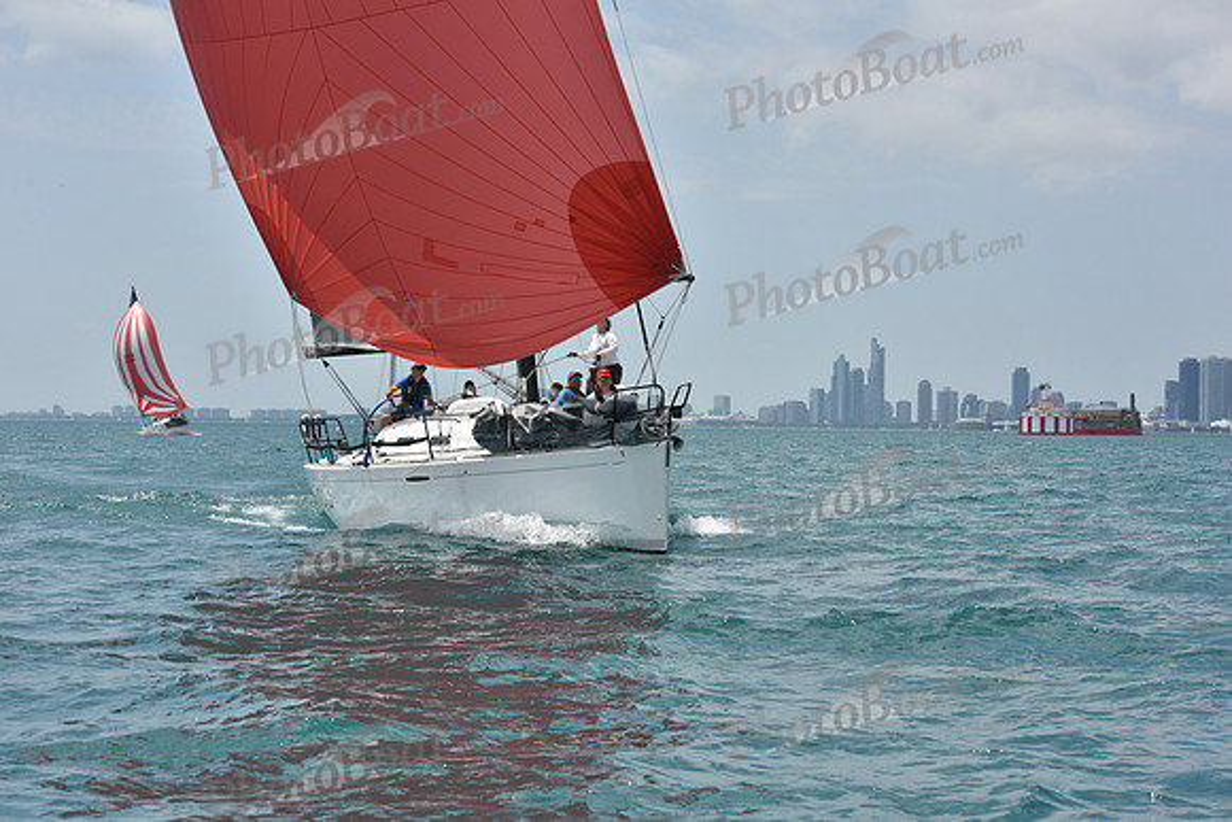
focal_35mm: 80
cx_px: 616
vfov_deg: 17.1
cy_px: 411
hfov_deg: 25.4
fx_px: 2738
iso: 250
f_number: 9
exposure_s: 1/1250
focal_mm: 80
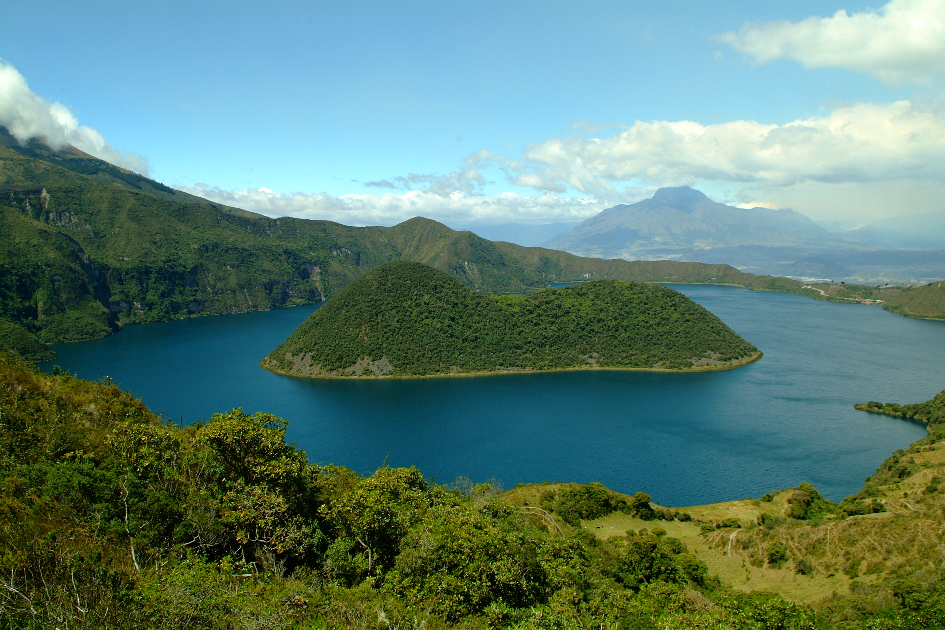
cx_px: 472
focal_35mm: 26
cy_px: 315
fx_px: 682
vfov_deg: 49.6
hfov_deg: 69.4
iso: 200
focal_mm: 17
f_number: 6.7
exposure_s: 1/180
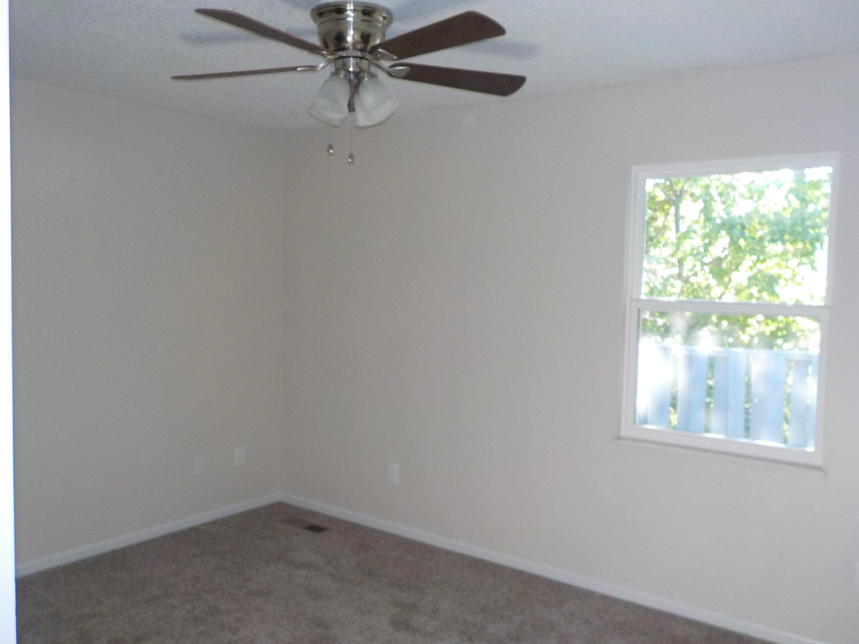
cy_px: 322
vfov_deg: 46.8
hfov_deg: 60.0
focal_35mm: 30
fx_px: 744
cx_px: 430
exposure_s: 1/30
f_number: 3.3
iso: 360
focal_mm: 4.1
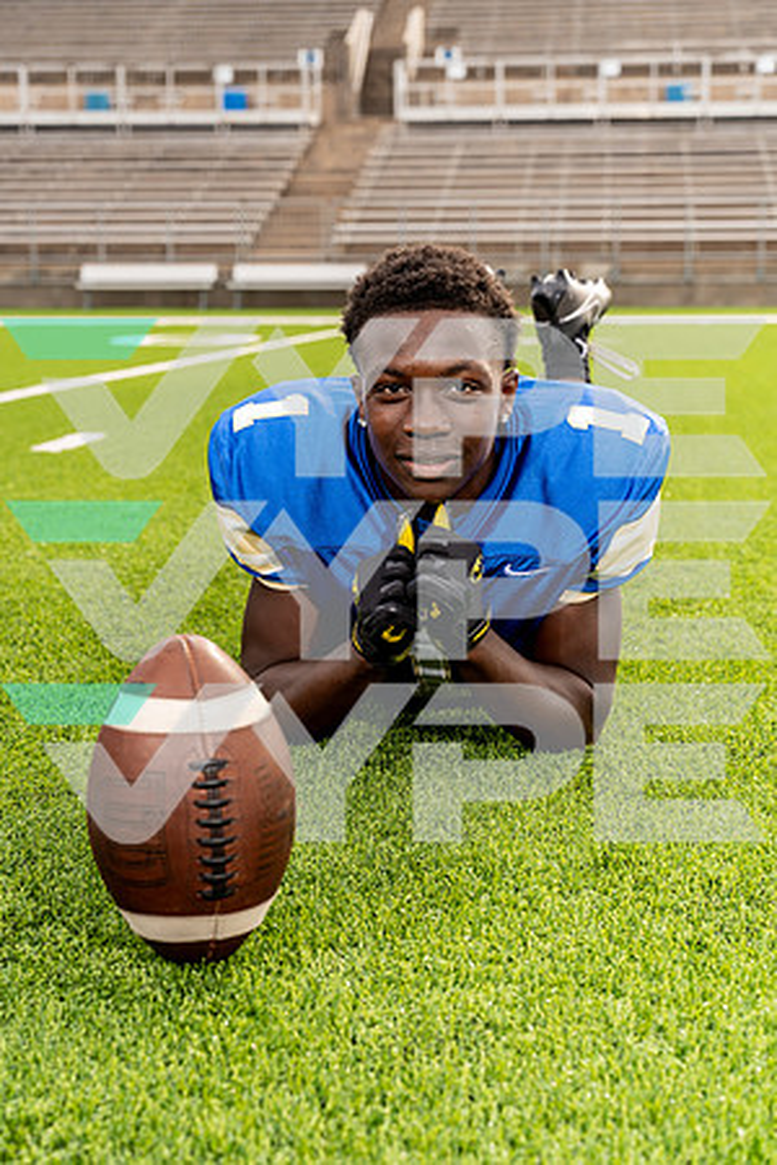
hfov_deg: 21.6
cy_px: 582
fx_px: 2039
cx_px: 388
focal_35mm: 63
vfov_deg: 31.9
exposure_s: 1/250
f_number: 5.6
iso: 100
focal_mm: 63
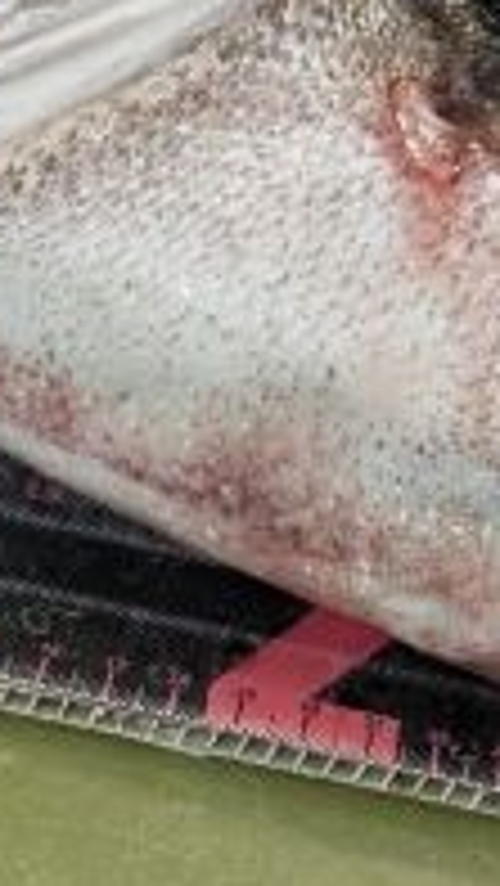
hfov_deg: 14.6
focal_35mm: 82
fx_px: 1930
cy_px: 268
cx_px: 421
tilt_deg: -37.6
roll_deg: -13.8
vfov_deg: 25.7
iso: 64
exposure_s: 1/50
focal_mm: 4.25
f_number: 1.8
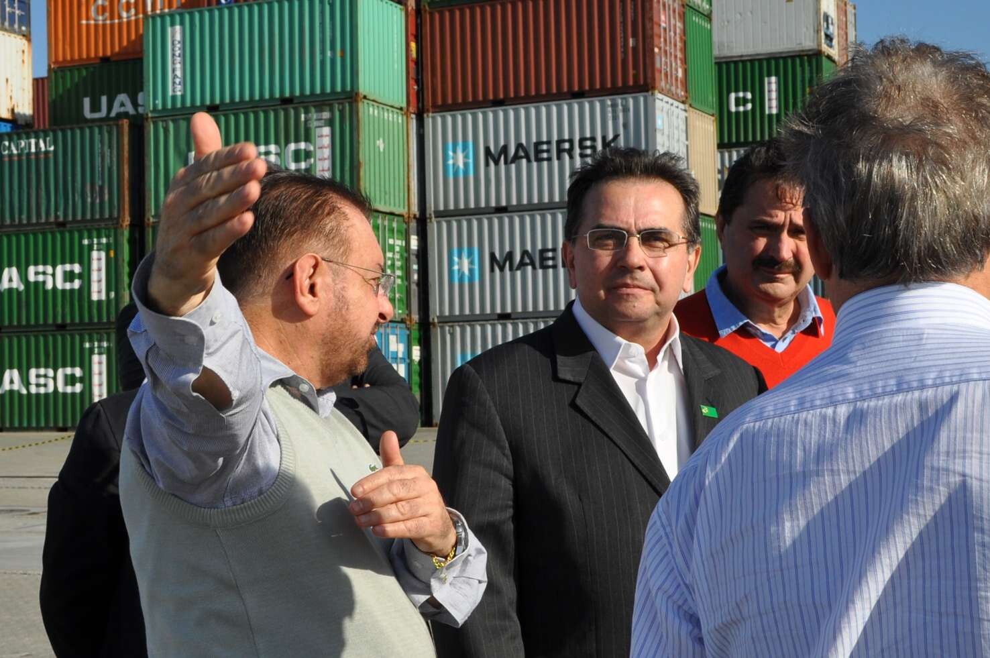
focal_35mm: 36
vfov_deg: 36.8
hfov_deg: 53.2
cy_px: 329
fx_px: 989
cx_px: 495
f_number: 10
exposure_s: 1/400
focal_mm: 24
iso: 200
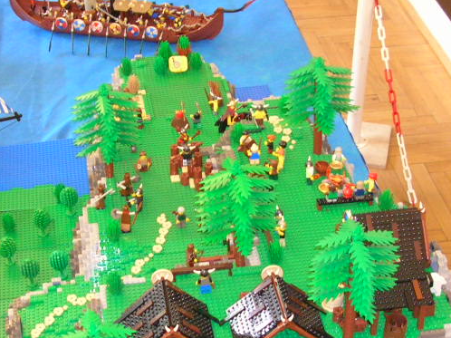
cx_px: 183
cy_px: 217
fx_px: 938
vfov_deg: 20.4
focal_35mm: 72
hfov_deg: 27.0
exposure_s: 1/5.8
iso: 200
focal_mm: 5.8
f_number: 2.8
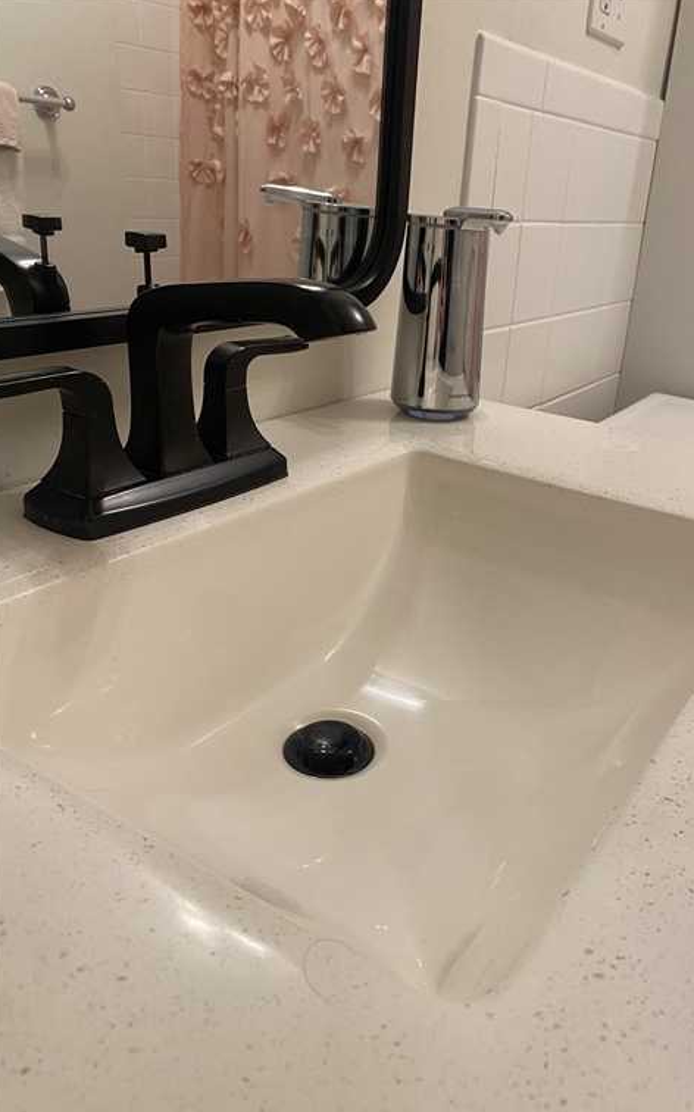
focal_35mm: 28
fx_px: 848
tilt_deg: -23.2
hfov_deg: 44.3
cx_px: 415
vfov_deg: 66.5
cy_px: 559
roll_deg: -3.9
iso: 160
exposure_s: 1/60
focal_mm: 4.25
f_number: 1.8
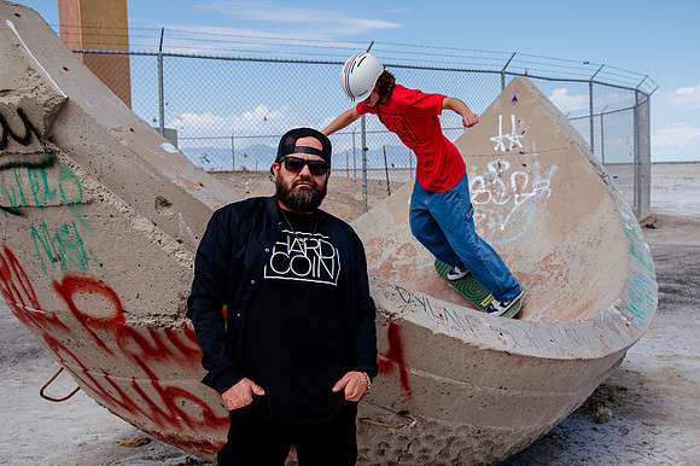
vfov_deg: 30.9
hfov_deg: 45.0
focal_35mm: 43
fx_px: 843
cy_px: 206
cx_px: 396
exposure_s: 1/1250
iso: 160
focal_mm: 38
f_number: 6.3
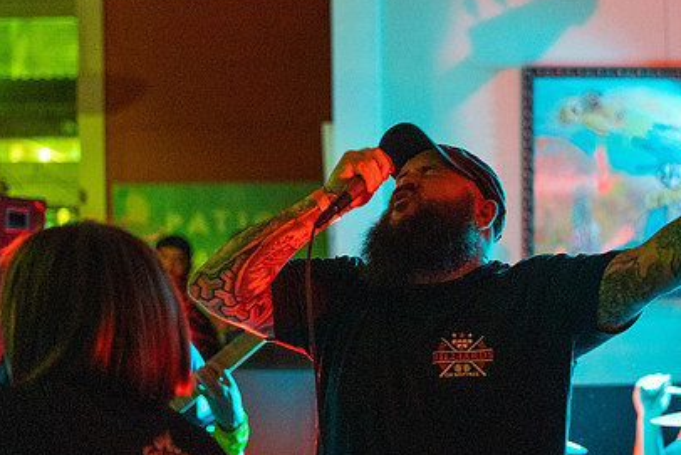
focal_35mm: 77
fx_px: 1457
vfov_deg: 17.7
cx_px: 427
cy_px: 207
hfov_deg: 26.2
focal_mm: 50
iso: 3200
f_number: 1.8
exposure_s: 1/160
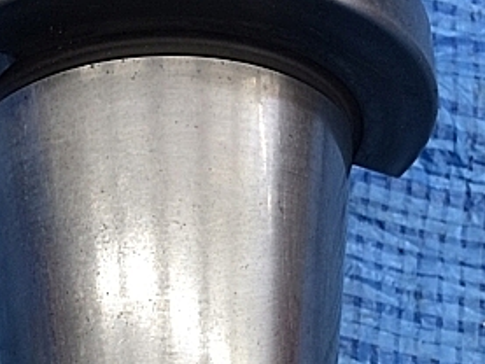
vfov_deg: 21.1
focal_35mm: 67
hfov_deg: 28.8
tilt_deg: -74.8
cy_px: 382
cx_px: 175
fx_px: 939
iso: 64
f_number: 2.2
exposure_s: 1/30
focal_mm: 4.15
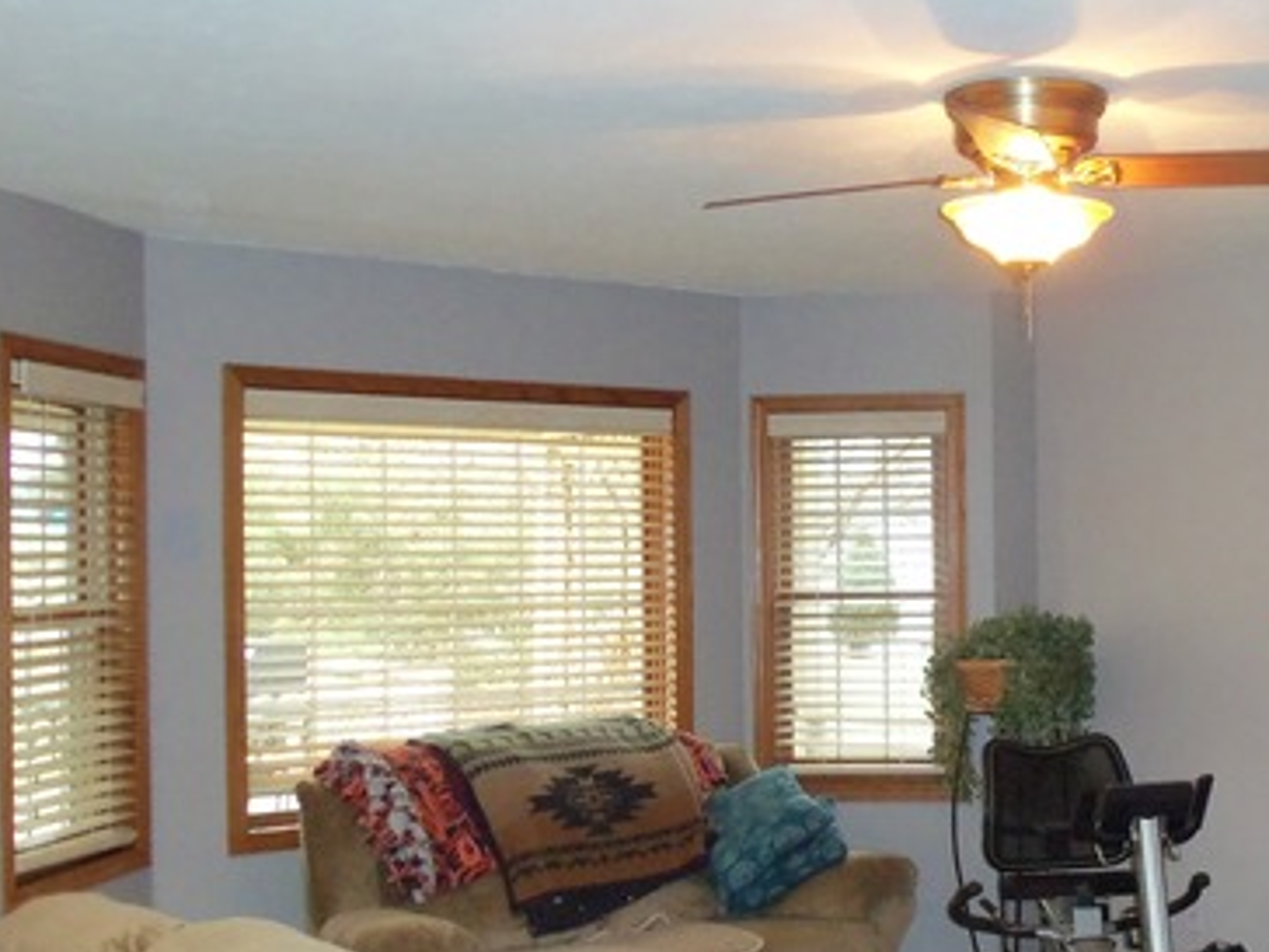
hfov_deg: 36.8
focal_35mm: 51
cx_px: 910
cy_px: 547
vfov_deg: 28.5
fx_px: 1870
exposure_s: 1/30
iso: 250
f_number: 3.4
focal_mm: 5.2
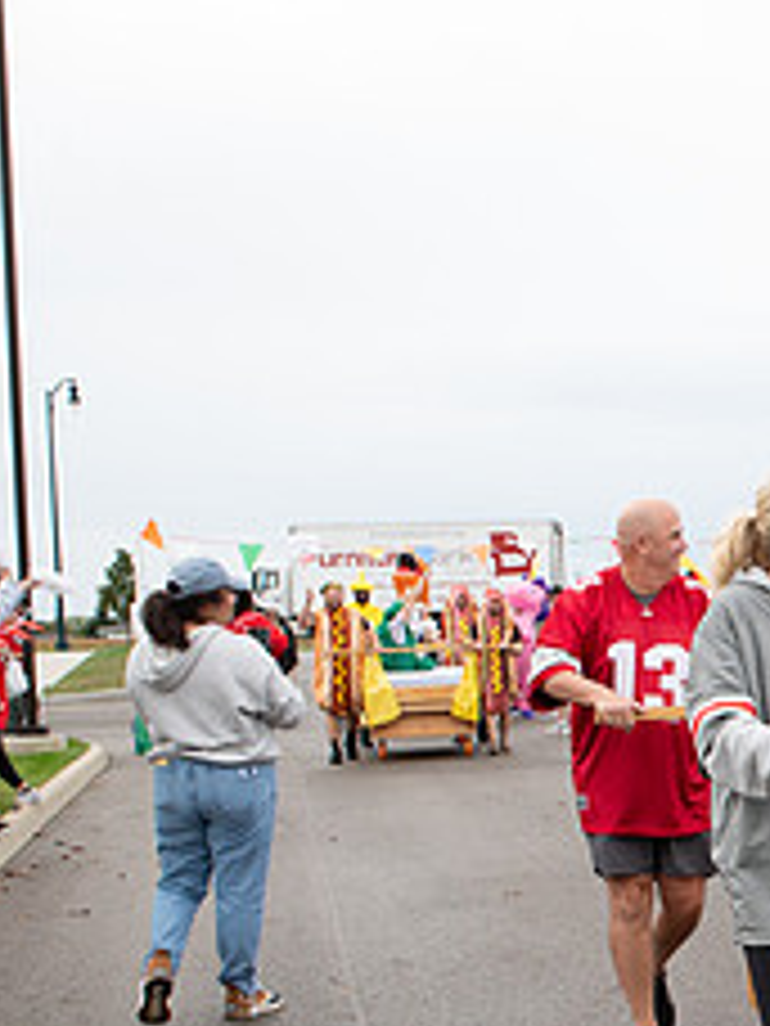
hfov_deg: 20.1
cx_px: 1150
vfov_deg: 30.0
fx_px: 1869
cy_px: 812
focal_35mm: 63
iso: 640
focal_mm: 24
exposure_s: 1/200
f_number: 10
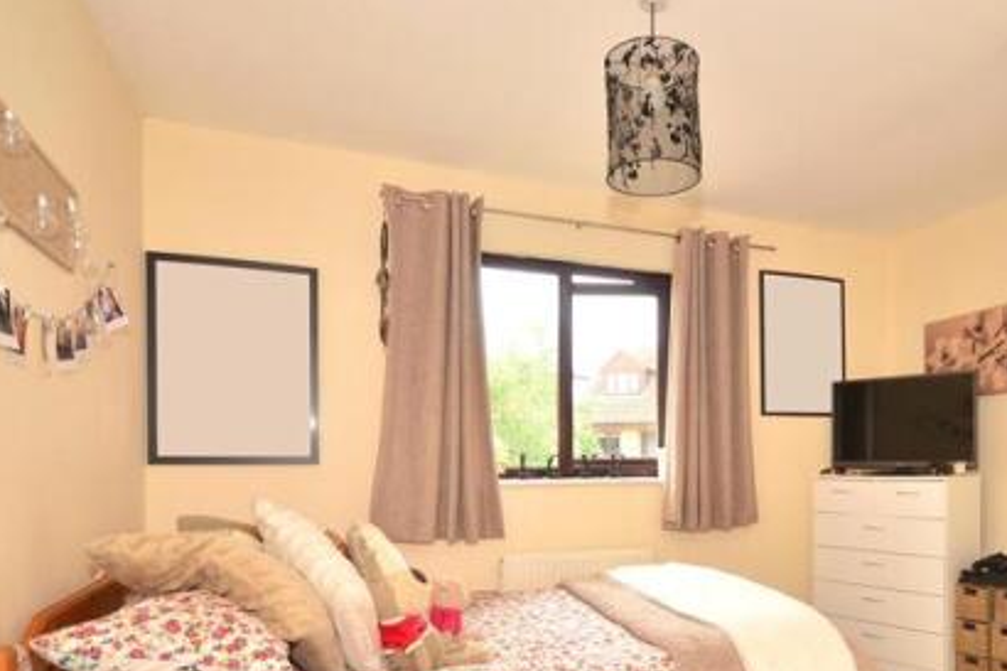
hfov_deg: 72.3
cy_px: 451
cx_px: 641
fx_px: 671
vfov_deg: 52.0
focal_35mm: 24
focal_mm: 10
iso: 200
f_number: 5
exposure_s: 1/20
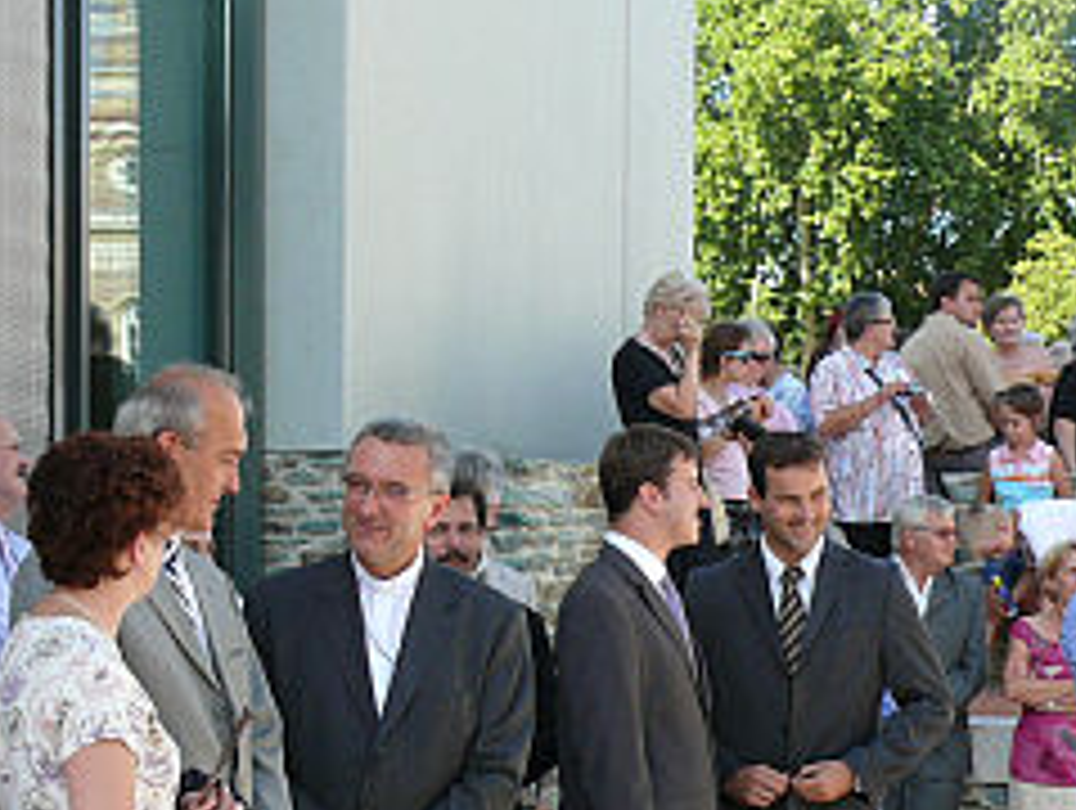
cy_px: 752
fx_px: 2926
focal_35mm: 94
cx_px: 347
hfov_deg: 20.8
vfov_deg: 15.6
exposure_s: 1/250
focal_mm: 9.2
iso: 100
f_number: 4
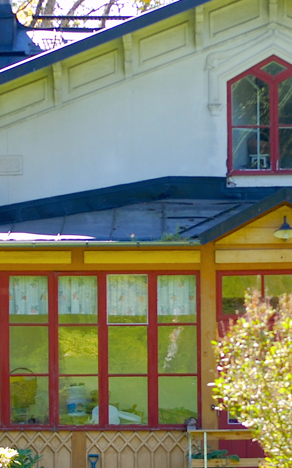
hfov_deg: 7.7
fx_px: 2179
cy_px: 226
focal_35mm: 171
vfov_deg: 12.2
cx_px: 197
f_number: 6.3
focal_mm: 55
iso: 200
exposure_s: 1/125
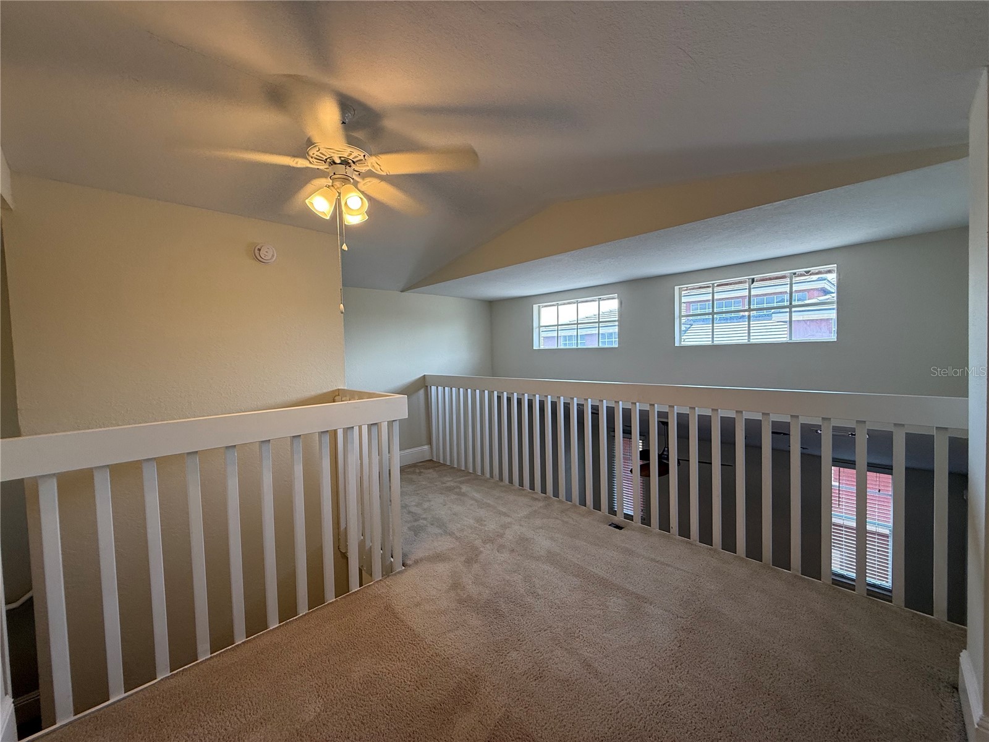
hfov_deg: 102.1
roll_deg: +1.5
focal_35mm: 14
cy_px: 371
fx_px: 400
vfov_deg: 85.7
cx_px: 494
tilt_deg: -2.9
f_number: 2.2
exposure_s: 1/120
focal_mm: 2.22
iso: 100
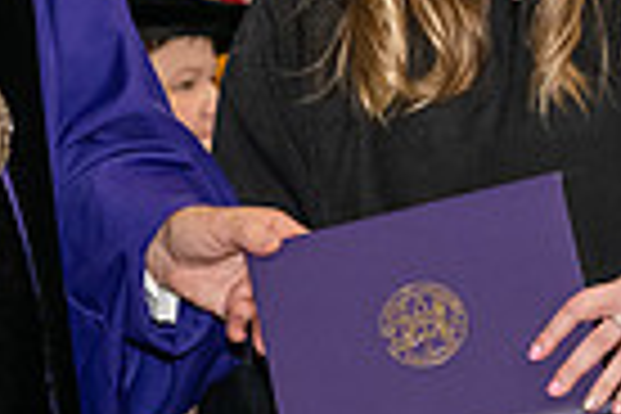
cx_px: 40
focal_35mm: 294
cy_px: 11
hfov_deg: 7.0
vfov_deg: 4.7
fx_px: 5071
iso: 2500
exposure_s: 1/200
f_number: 5
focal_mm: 70
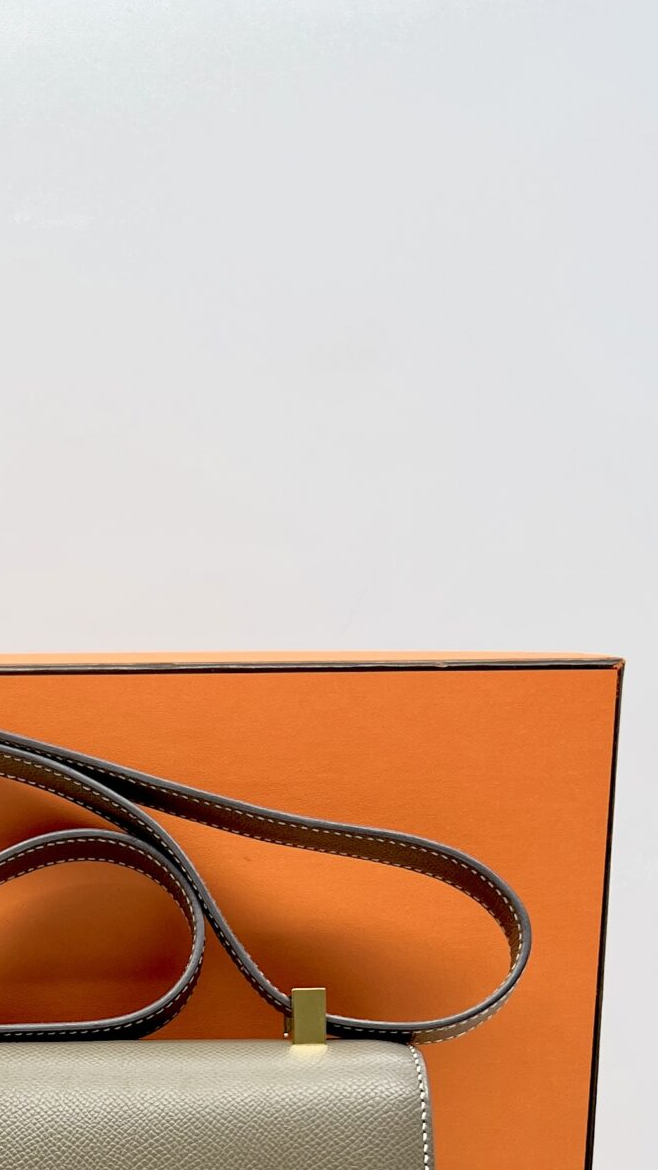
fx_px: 1923
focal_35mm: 62
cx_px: 12
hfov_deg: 18.9
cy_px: 1190
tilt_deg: -9.8
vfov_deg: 31.1
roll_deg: +0.2
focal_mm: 5.7
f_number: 1.5
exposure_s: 1/110
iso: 32
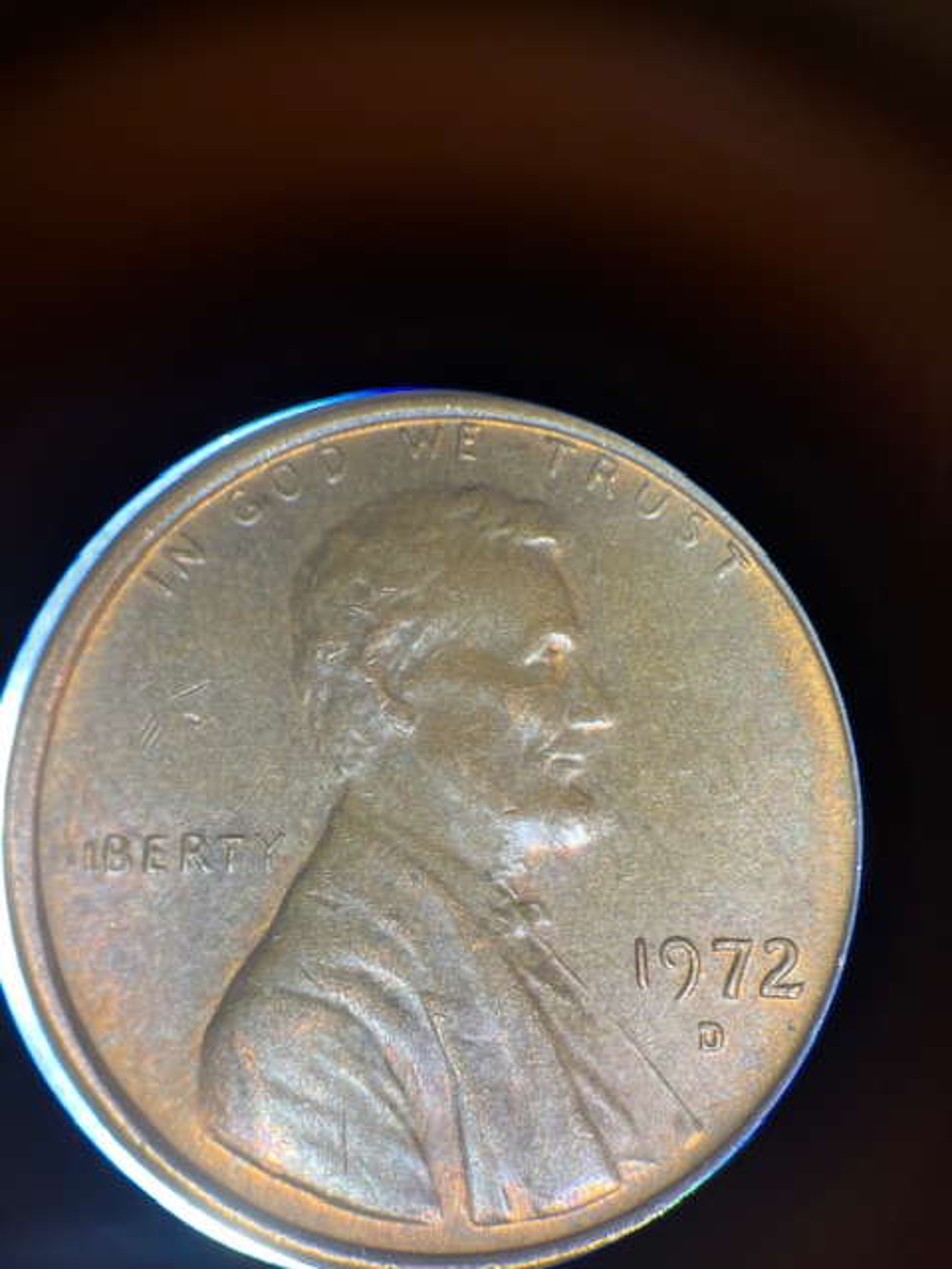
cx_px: 476
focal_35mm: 26
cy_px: 634
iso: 80
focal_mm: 5.1
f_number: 1.6
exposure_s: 1/60
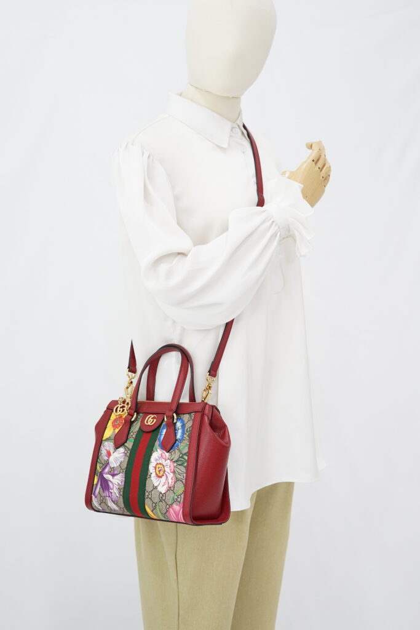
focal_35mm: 50
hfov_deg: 27.0
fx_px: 875
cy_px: 315
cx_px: 210
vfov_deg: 39.6
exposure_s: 1/8
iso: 640
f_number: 6.3
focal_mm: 50
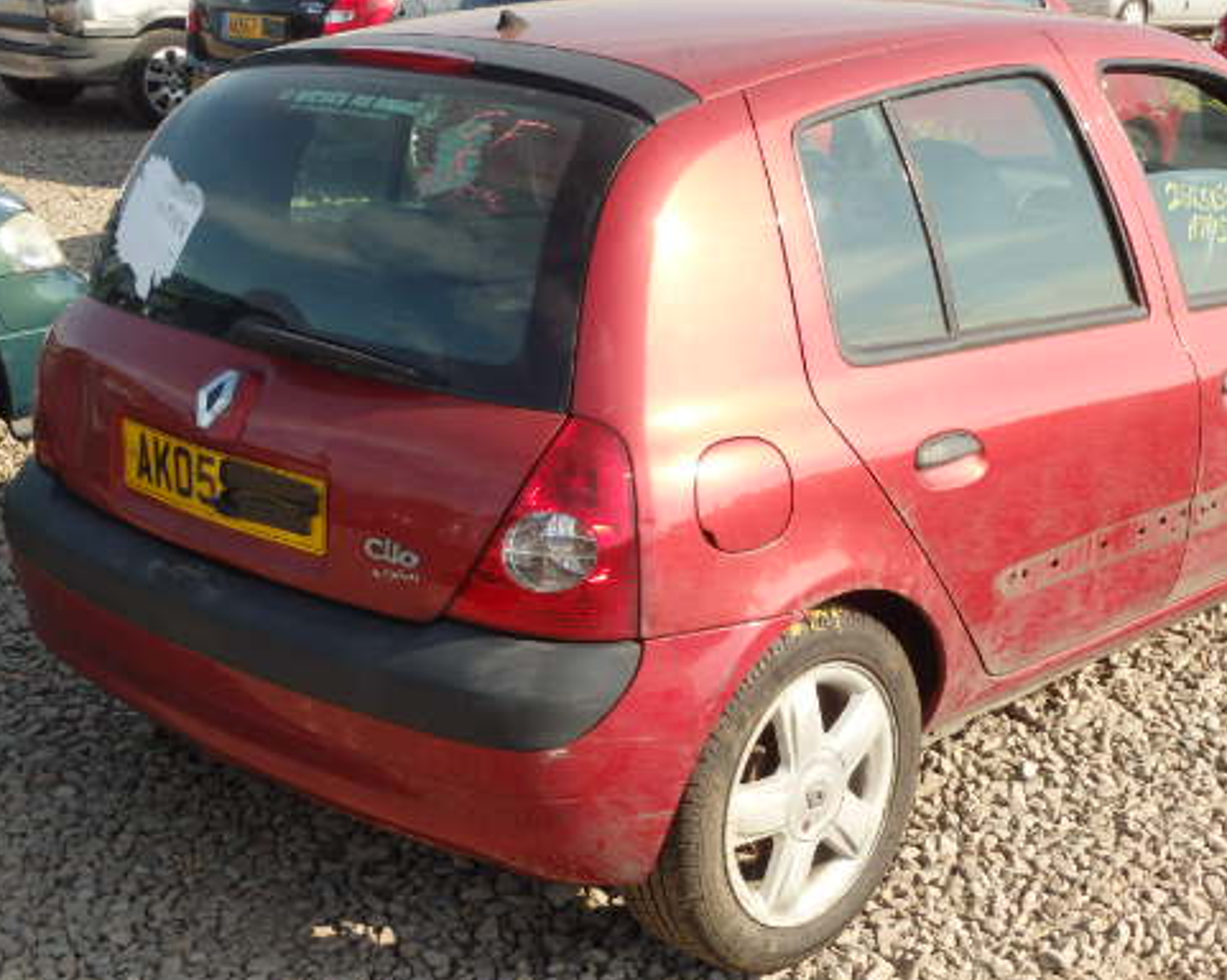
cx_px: 760
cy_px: 569
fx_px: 1887
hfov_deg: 35.8
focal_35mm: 52
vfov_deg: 29.1
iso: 125
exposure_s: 1/400
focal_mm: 7.3
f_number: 4.7
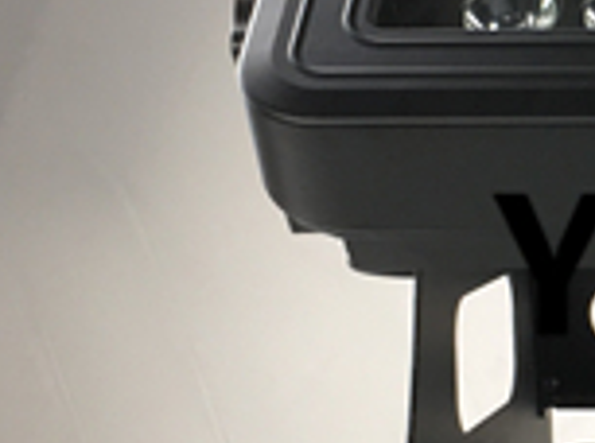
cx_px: 1042
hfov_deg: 12.1
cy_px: 272
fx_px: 2607
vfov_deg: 9.7
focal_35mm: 152
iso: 50
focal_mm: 4.15
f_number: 2.2
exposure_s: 1/33
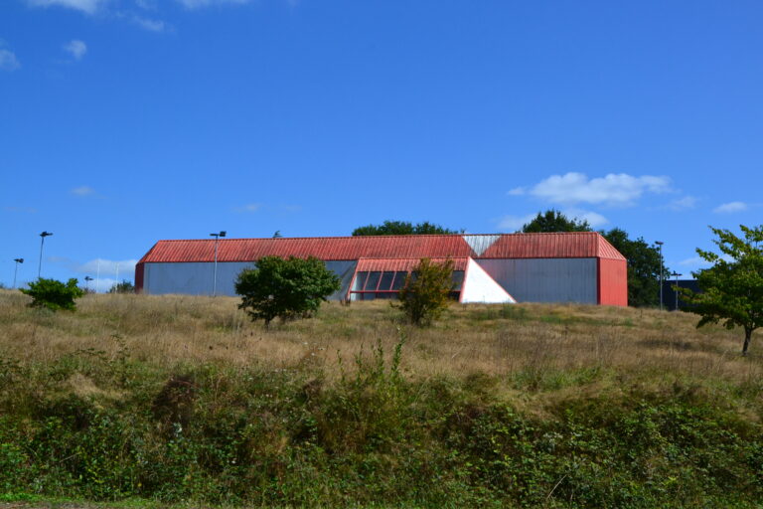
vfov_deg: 35.5
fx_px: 795
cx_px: 382
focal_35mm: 38
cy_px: 254
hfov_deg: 51.3
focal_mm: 25
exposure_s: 1/500
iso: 400
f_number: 11
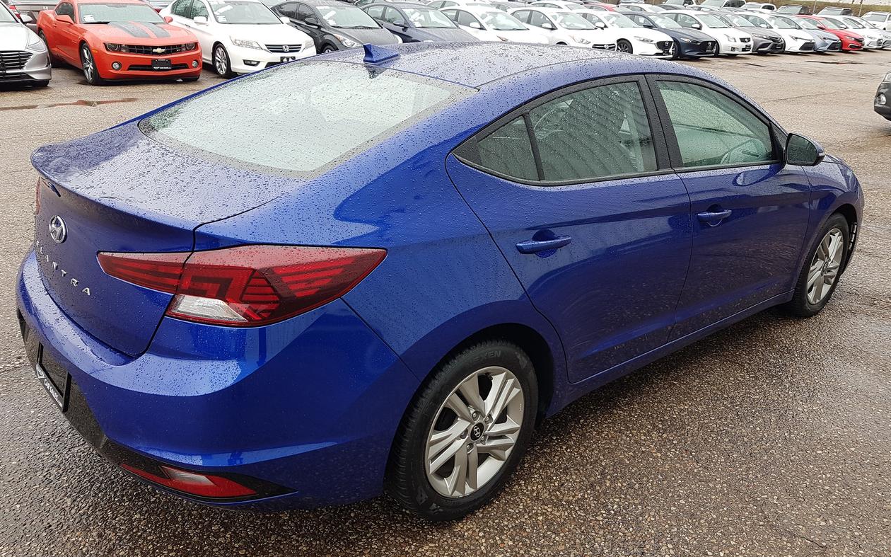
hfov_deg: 66.5
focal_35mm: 28
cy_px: 272
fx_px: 680
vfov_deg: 44.5
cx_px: 440
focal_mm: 4.2
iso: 40
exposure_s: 1/216
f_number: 1.7
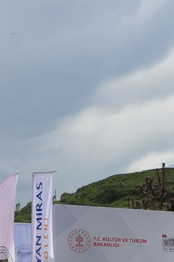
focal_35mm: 102
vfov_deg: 19.1
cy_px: 299
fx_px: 739
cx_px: 281
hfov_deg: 12.6
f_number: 14
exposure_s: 1/800
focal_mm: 18
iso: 400
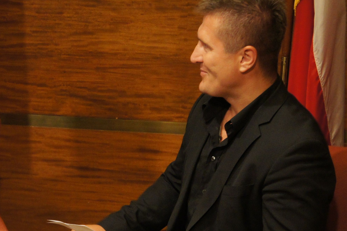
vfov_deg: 8.6
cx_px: 18
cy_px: 158
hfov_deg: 12.7
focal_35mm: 160
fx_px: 1541
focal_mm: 46
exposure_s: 1/40
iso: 1600
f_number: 5
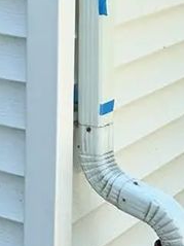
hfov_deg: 9.8
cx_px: -215
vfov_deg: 13.2
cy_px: -173
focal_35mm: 137
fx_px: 972
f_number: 1.78
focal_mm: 6.76
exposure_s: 1/1018
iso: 80
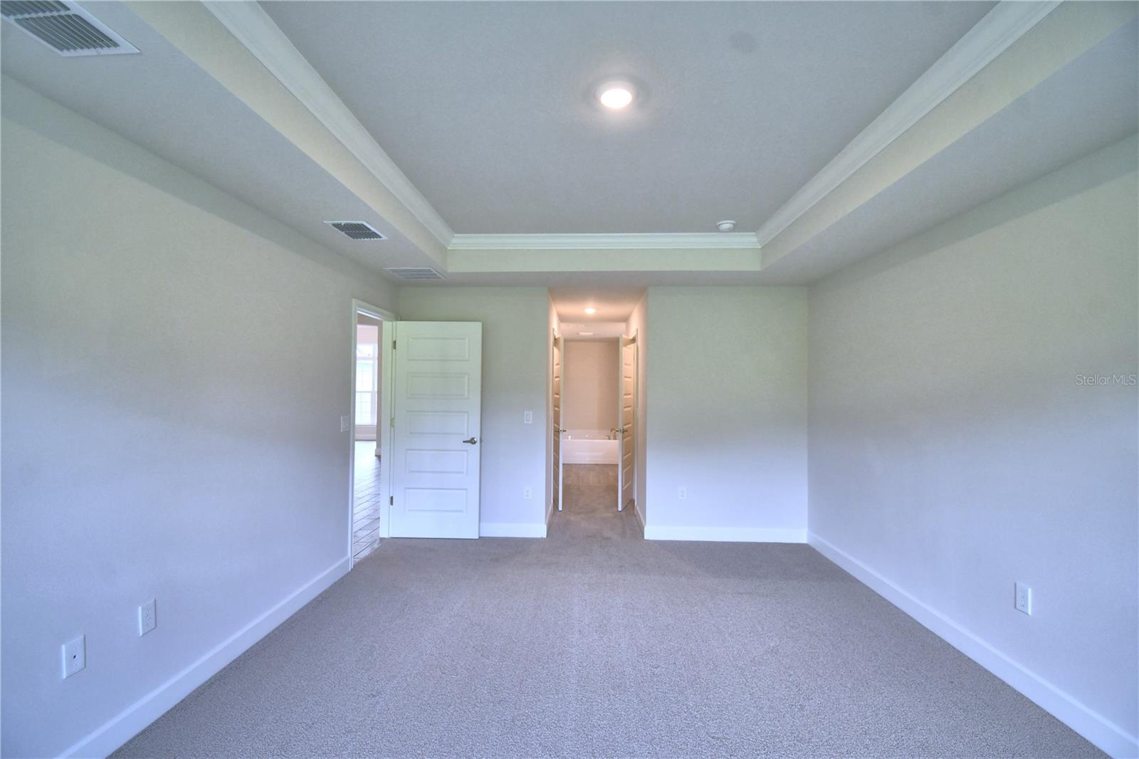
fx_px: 474
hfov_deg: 100.4
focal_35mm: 15
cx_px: 570
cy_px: 380
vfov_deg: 77.3
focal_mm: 10
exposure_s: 1/80
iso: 400
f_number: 4.5
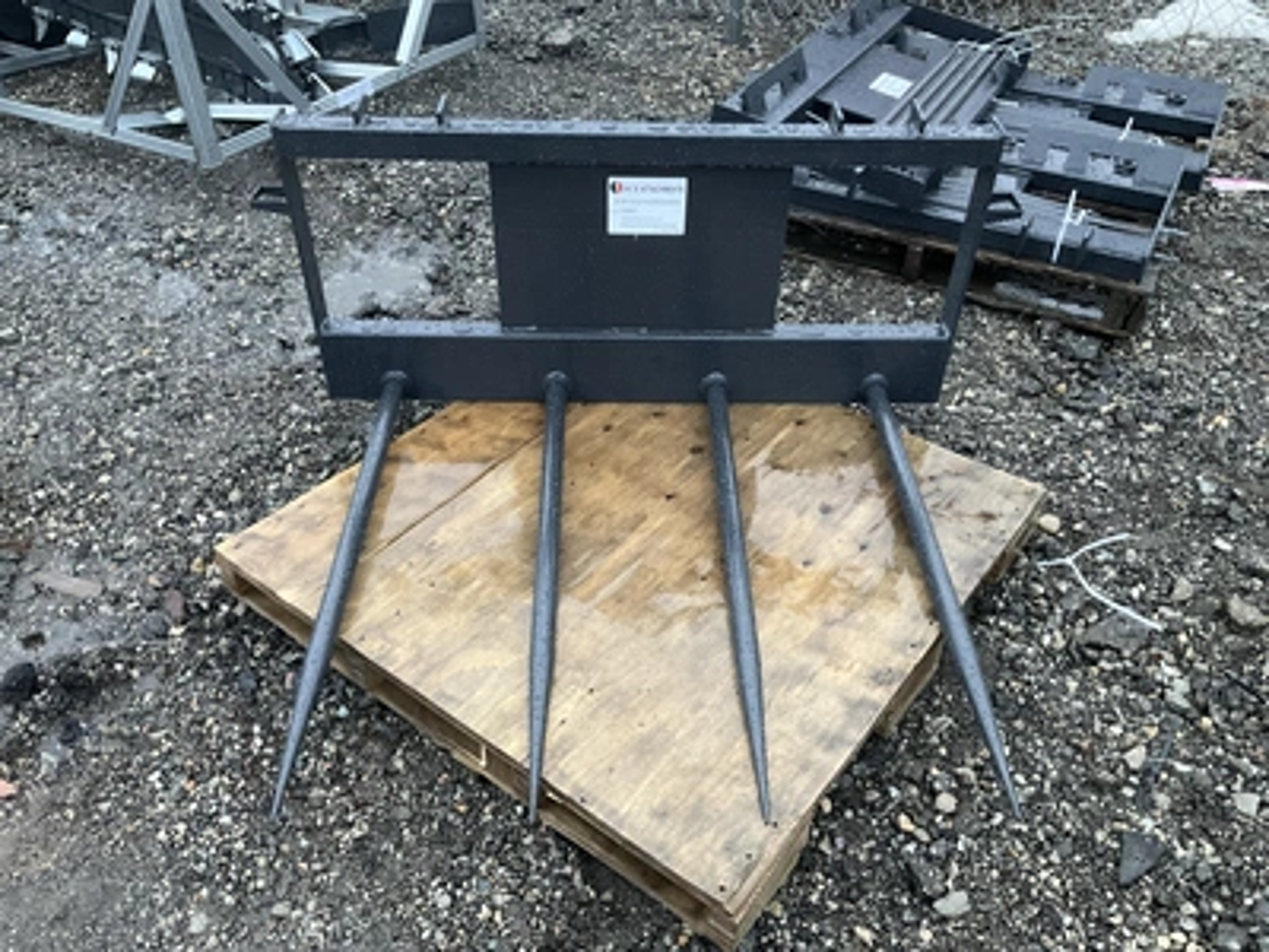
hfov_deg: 61.7
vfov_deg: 48.2
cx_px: 634
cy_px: 476
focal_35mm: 29
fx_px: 1063
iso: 250
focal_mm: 3
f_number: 1.8
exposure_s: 1/60
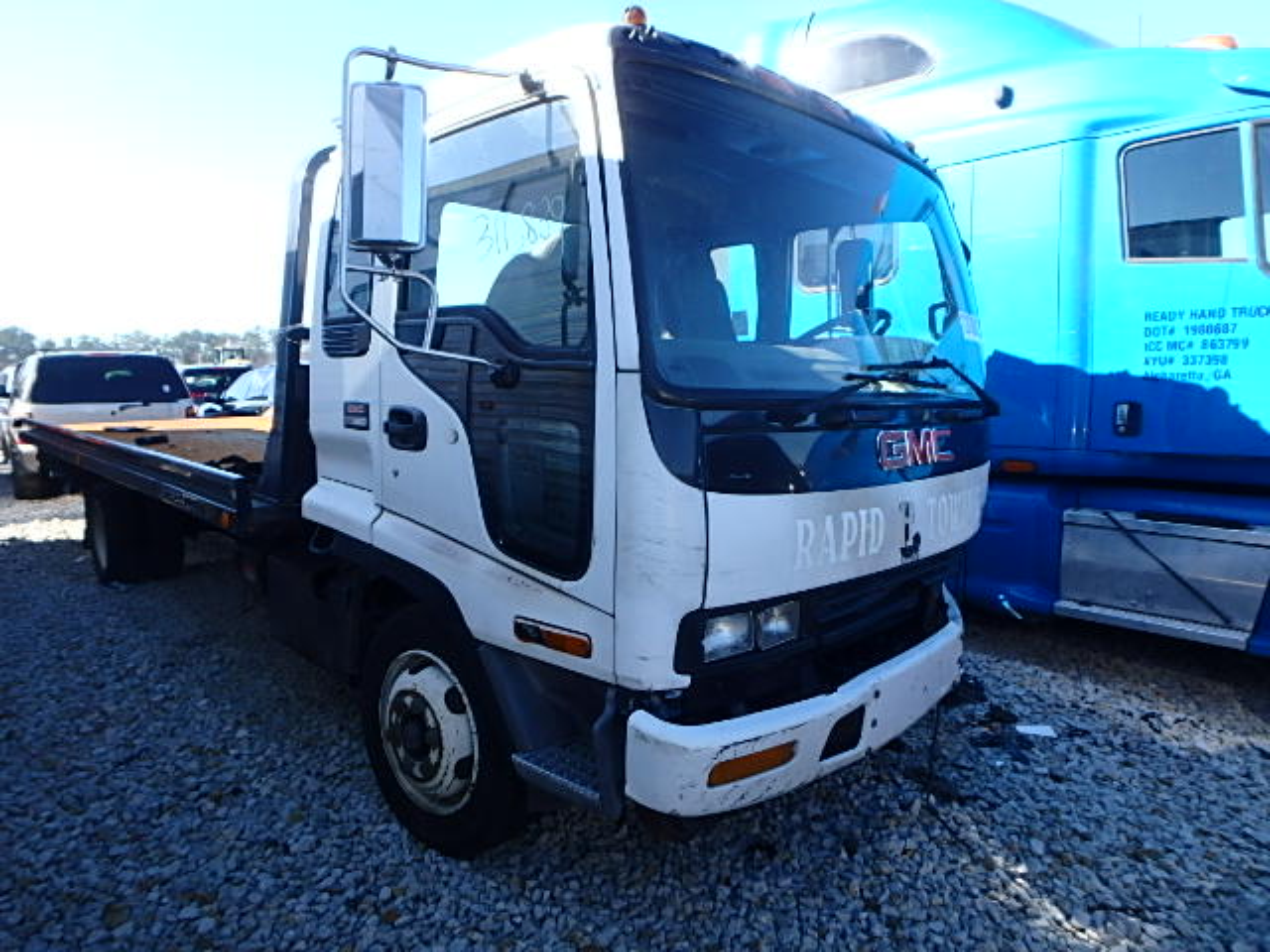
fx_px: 770
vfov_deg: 63.4
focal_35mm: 21
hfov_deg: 79.0
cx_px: 635
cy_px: 476
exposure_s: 1/250
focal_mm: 3.7
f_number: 3.5
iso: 125
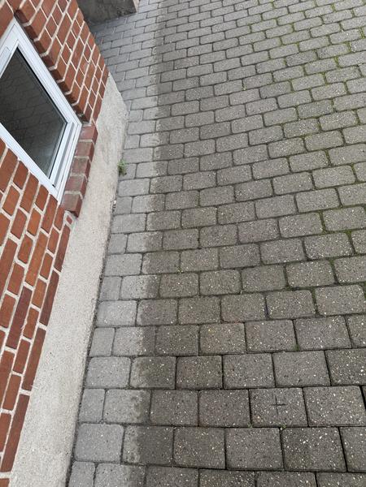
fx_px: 338
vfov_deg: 71.6
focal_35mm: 24
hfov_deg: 56.8
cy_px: 244
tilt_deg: -53.5
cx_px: 183
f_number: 1.78
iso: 80
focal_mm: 6.76
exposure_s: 1/514
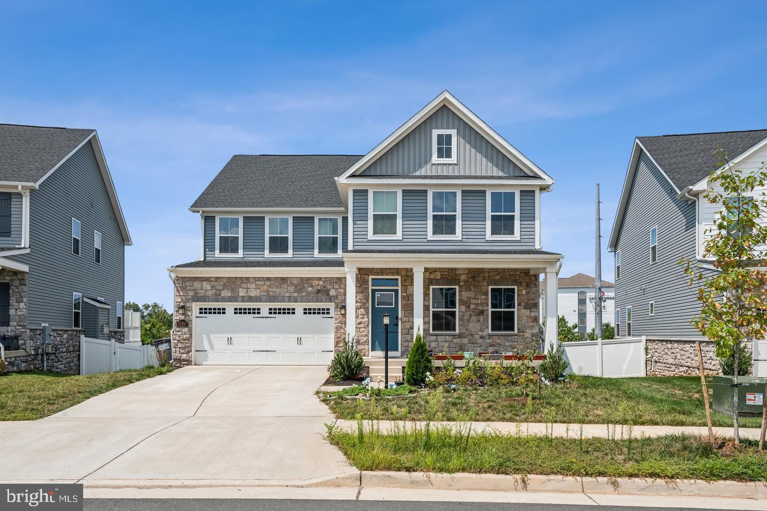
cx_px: 384
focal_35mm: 24
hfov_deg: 72.6
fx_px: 522
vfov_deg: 52.2
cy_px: 256
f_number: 10
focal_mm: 24.5
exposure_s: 1/200
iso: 100
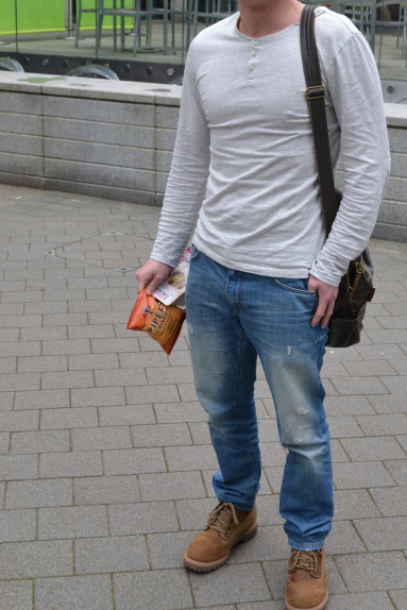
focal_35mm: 55
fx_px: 932
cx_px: 256
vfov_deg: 36.0
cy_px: 230
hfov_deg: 24.6
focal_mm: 26
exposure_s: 1/125
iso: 140
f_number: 5.6
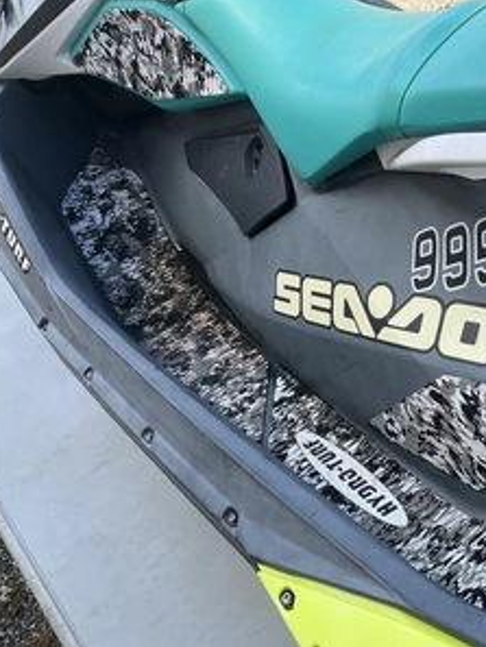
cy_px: 322
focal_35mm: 39
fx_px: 730
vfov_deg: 47.8
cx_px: 388
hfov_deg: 35.7
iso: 25
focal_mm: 3
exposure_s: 1/294
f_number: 1.8
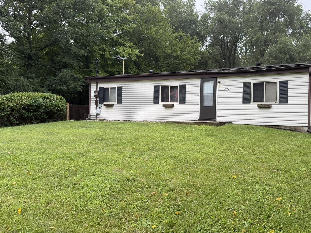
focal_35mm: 30
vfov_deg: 46.8
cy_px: 117
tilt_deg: -0.6
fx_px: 270
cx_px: 185
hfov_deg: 59.5
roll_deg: -1.0
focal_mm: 6.76
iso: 100
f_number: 1.78
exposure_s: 1/955
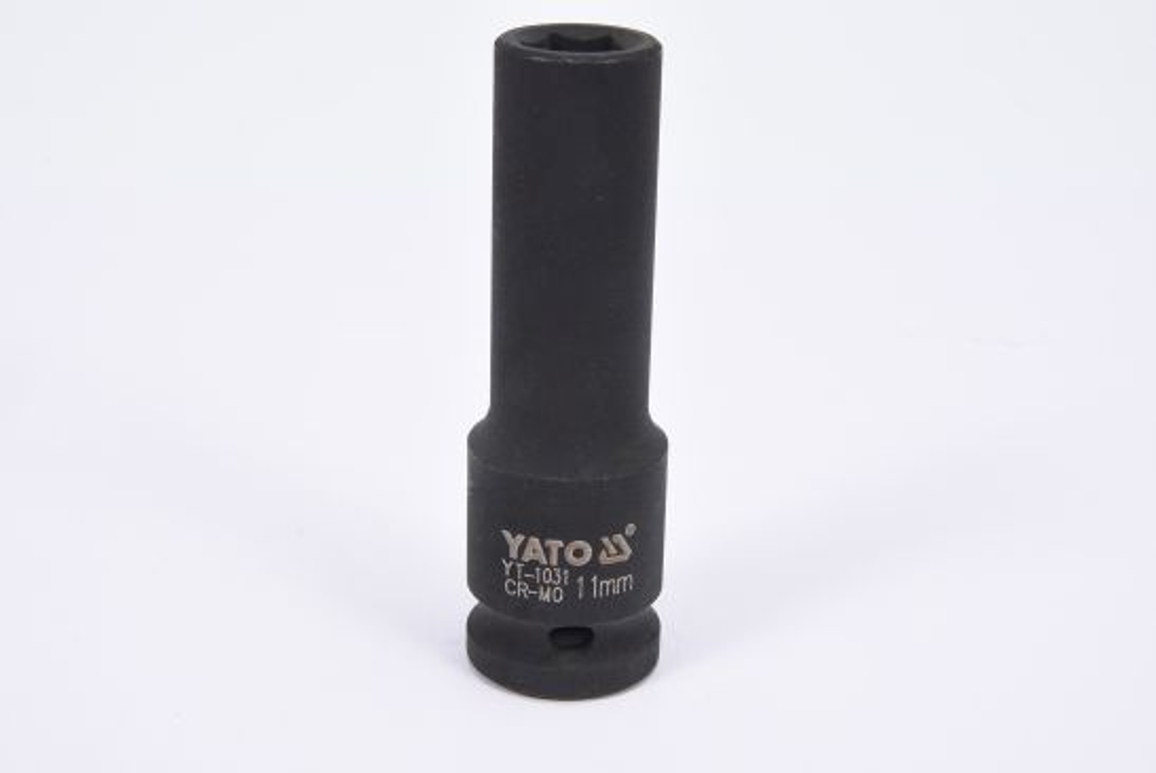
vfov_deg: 18.2
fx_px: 2411
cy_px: 386
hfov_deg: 27.0
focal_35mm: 75
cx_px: 578
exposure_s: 1/125
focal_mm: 50
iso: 250
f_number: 16
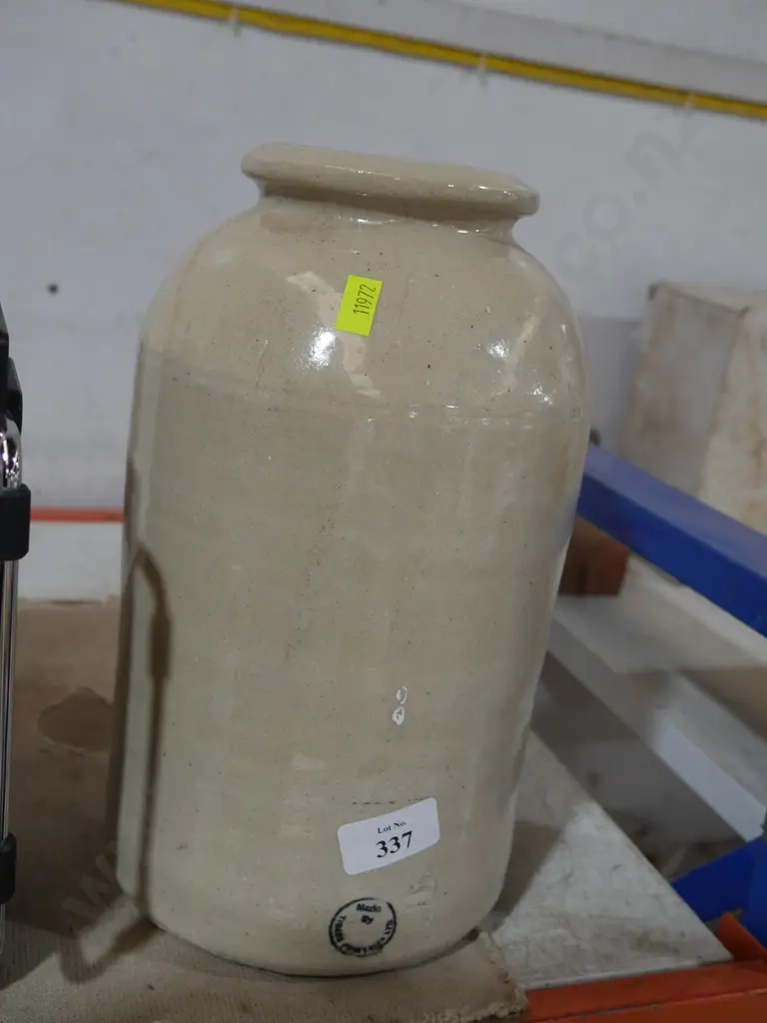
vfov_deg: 46.8
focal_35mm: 40
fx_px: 1182
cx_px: 384
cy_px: 512
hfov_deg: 36.0
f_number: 4.4
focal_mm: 20
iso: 640
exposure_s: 1/60
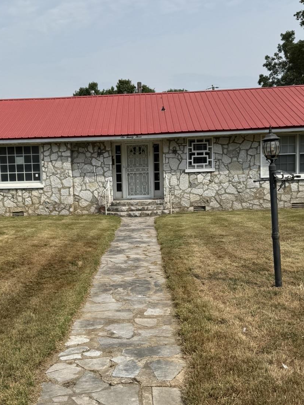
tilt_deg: -5.8
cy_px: 236
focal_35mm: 45
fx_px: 527
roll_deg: +1.7
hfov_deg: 32.0
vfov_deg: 41.9
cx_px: 109
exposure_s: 1/7092
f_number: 1.78
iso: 80
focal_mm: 6.76
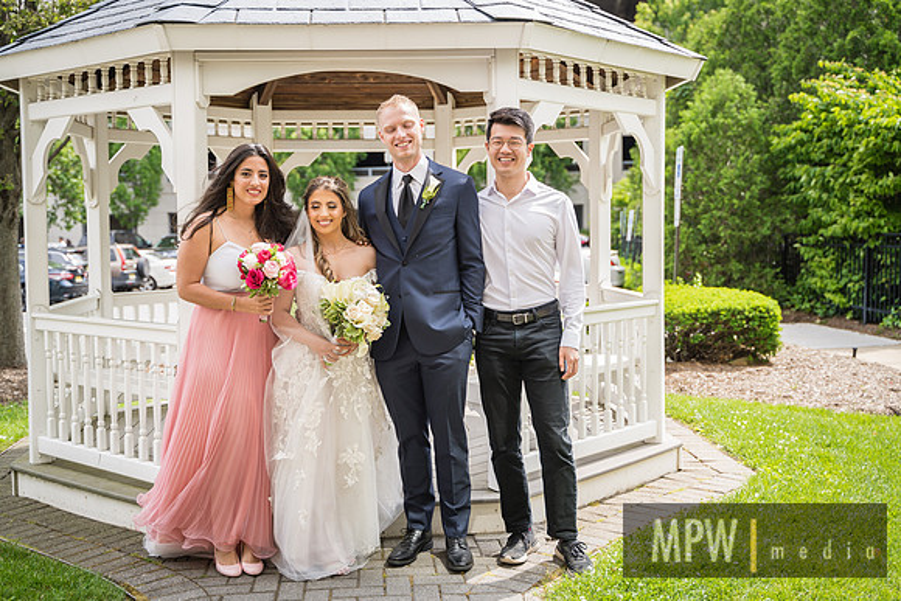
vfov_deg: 31.2
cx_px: 450
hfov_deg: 45.4
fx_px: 1076
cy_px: 300
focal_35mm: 43
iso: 100
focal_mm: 43
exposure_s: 1/500
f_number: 2.8
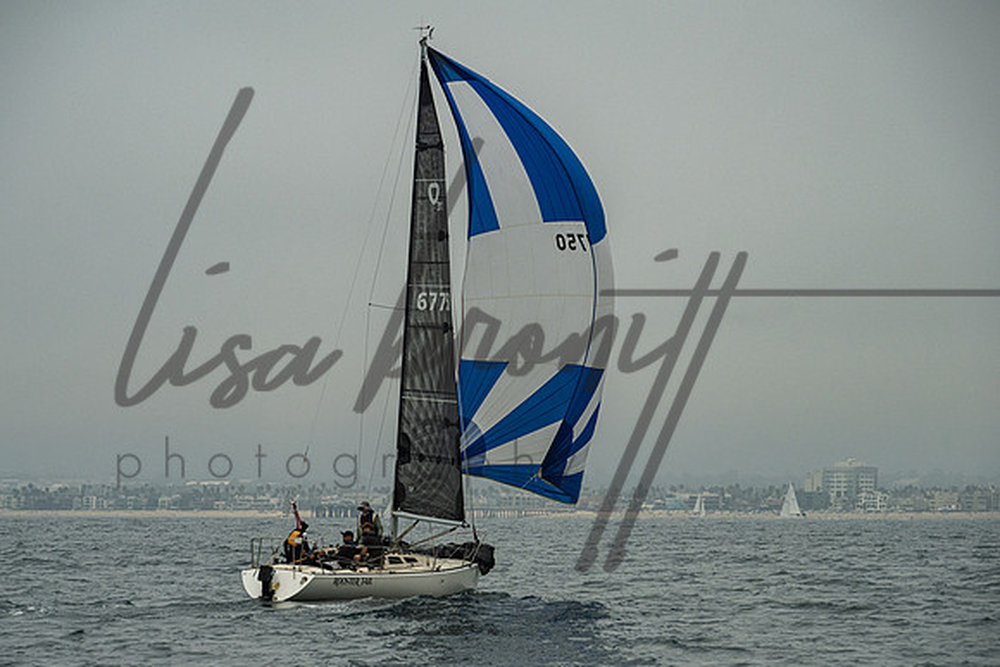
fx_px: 4789
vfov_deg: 8.0
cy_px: 410
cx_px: 480
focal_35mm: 172
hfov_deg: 11.9
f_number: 6.3
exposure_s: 1/4000
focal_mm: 140
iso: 400
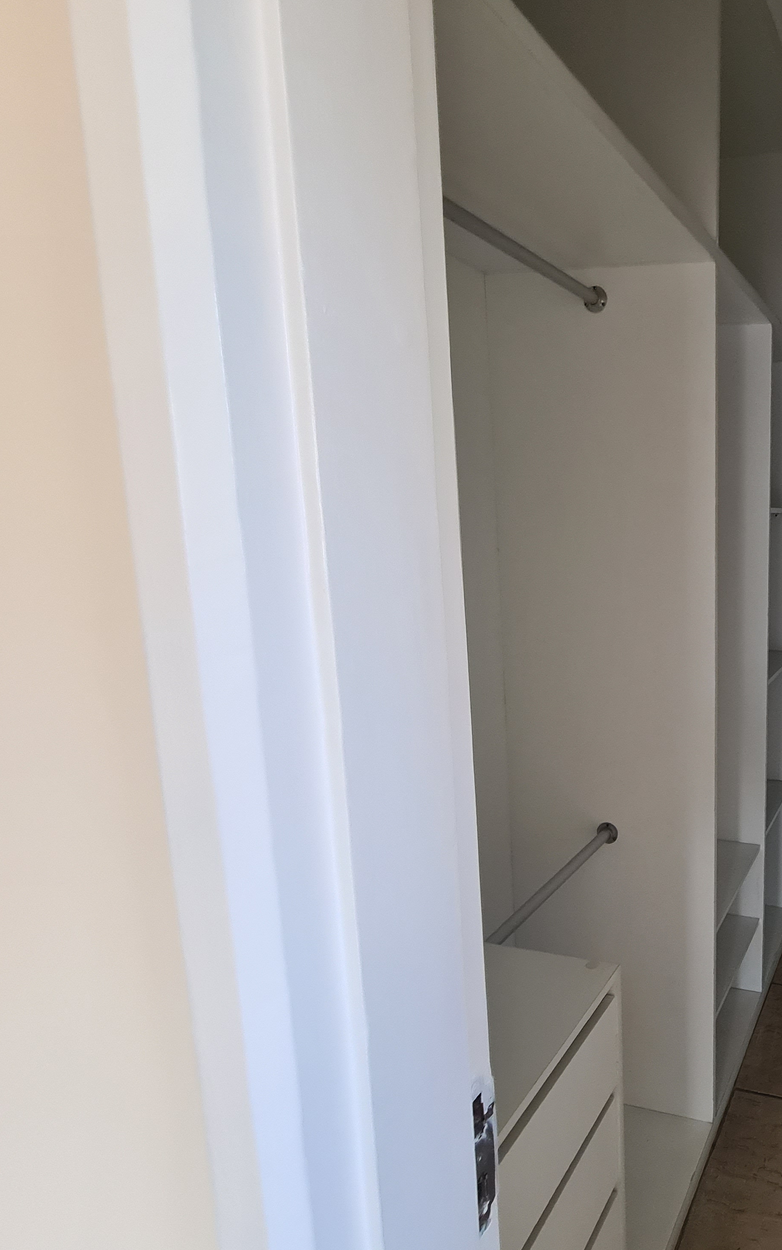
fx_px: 648
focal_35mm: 19
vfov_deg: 88.0
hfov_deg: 50.3
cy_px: 615
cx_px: 783
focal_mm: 2.2
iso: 160
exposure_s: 1/50
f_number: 2.2
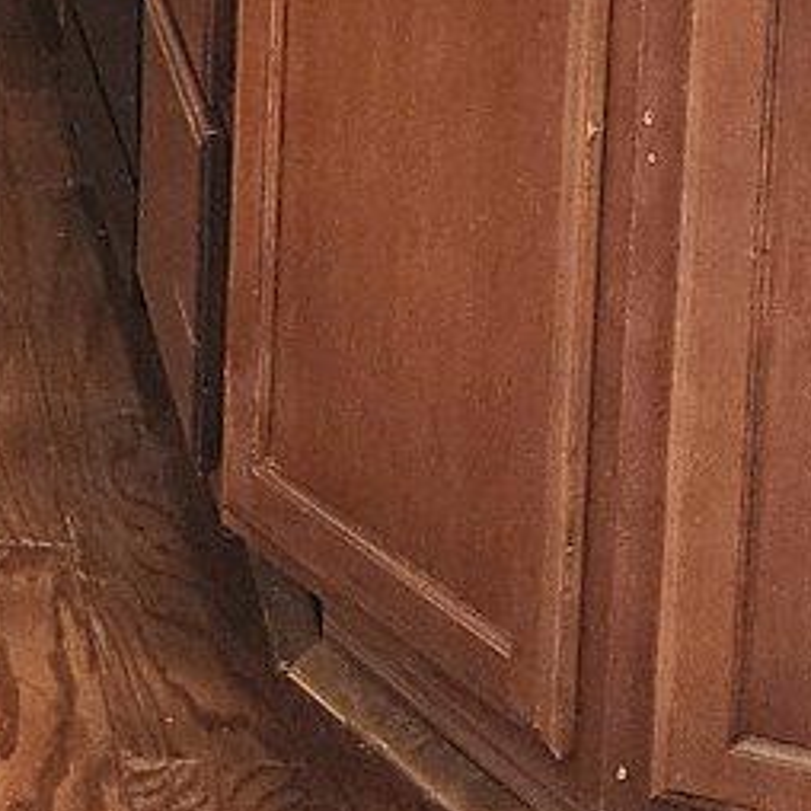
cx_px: -913
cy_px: -597
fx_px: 4347
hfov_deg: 9.8
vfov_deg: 10.1
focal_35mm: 164
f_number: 1.8
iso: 250
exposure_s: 1/120
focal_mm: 6.4
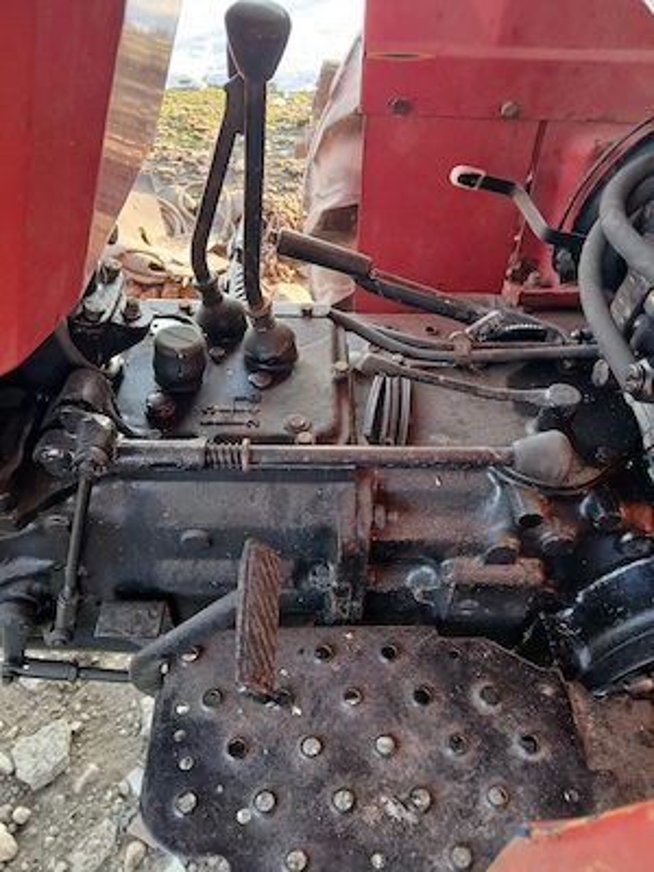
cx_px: 327
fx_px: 655
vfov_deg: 67.3
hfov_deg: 53.1
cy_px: 436
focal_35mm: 26
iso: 100
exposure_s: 1/50.3
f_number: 1.8
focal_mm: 3.98
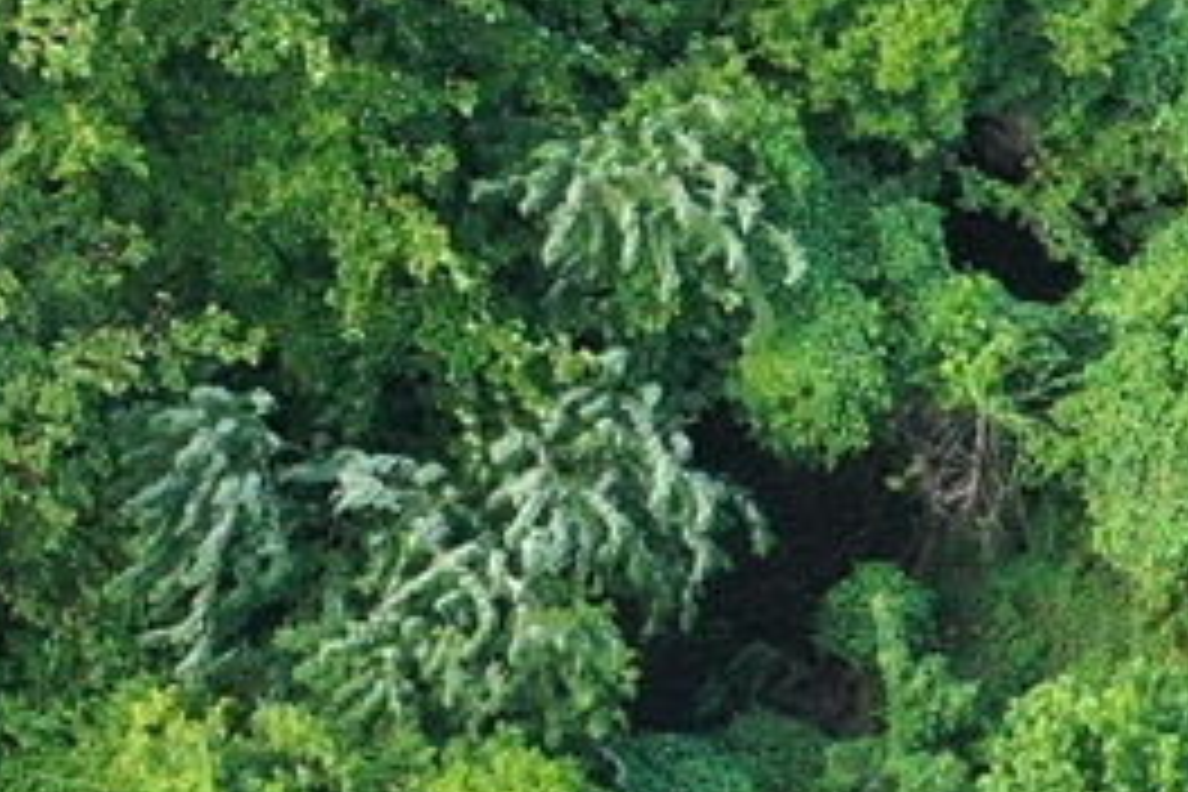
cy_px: 738
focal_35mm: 188
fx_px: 6204
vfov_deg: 7.3
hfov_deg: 9.8
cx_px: 2763
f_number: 2.8
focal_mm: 10.26
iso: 400
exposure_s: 1/30
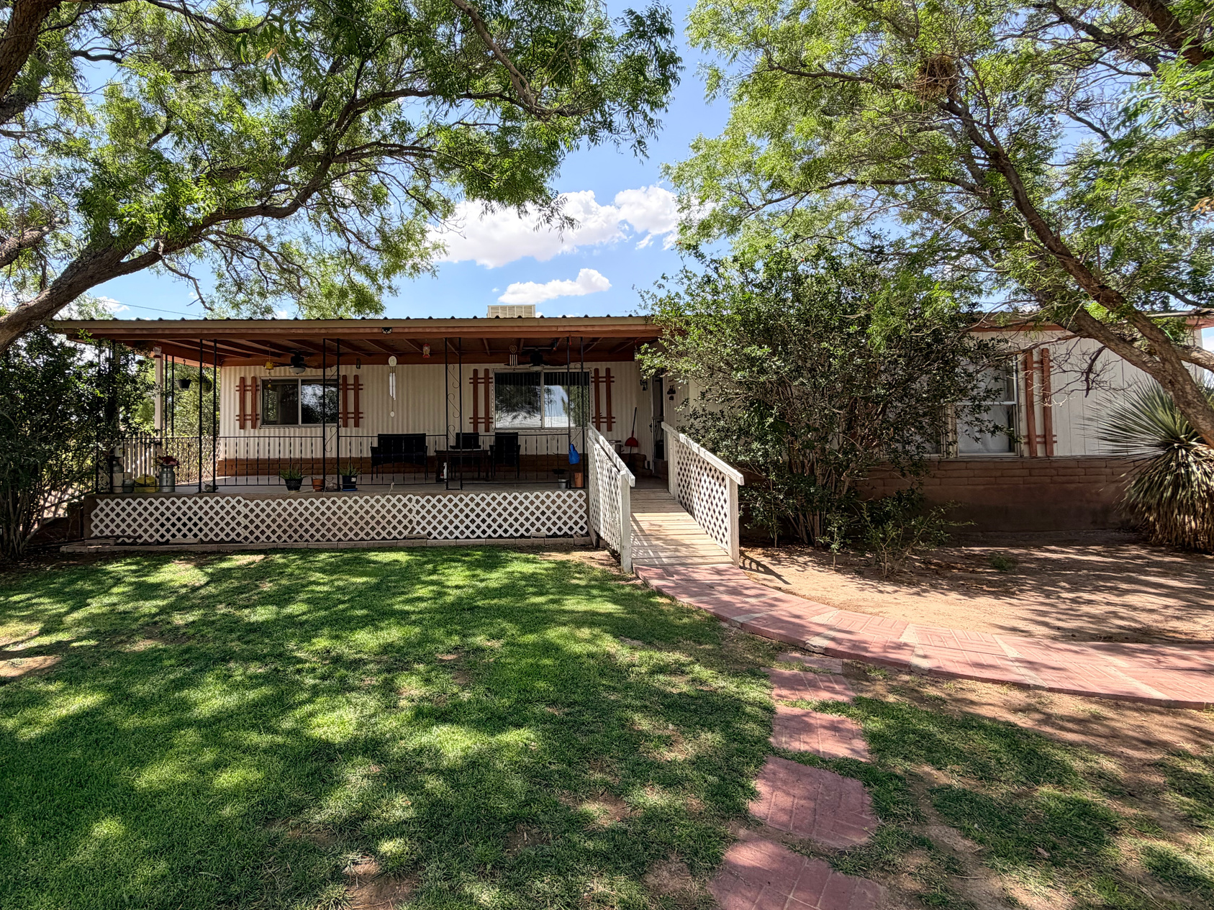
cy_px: 419
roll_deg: +1.2
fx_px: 596
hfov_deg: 90.4
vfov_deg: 74.6
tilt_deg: +1.7
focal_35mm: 17
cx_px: 519
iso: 40
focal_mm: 2.22
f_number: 2.2
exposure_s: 1/540
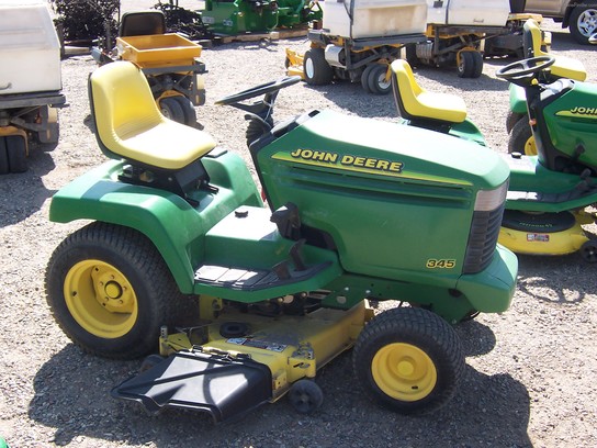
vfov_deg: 28.0
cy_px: 224
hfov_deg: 36.8
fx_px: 897
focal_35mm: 52
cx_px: 298
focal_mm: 8
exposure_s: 1/350
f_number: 4
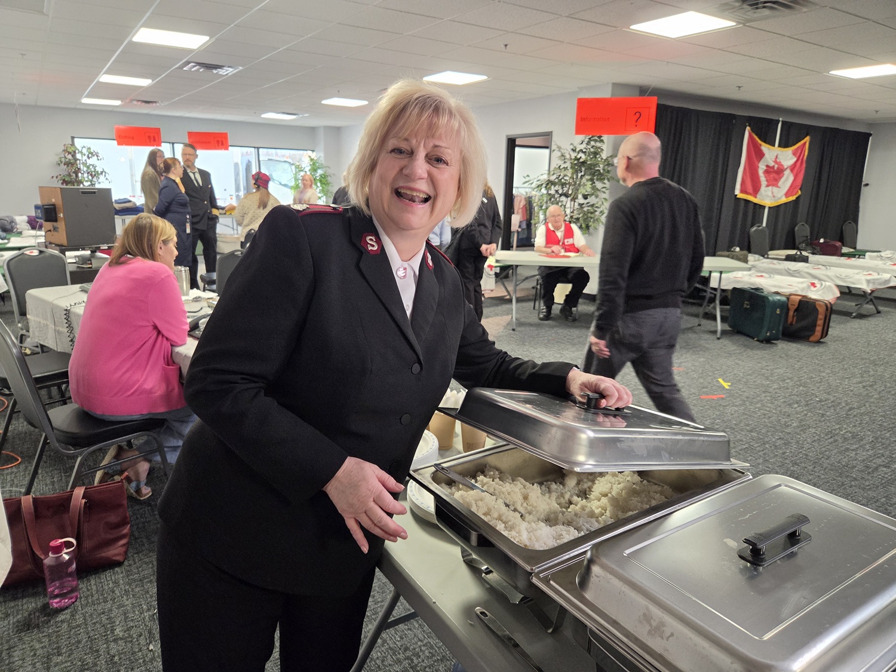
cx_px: 448
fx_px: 595
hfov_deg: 73.9
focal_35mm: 23
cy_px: 336
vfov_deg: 58.9
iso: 500
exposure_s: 1/120
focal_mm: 5.4
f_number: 1.8
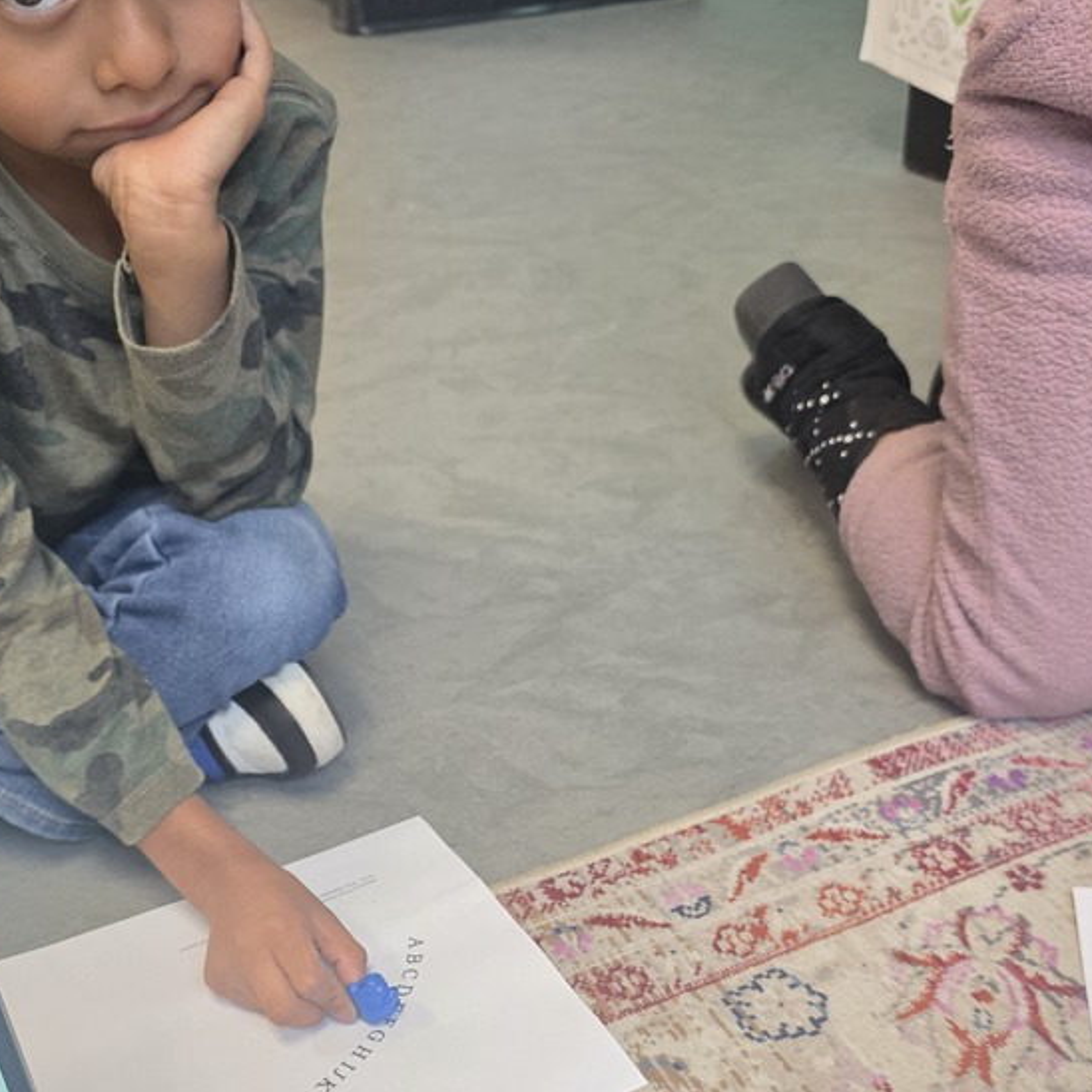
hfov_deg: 43.9
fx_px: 1356
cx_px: 544
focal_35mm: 38
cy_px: 871
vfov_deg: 42.0
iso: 250
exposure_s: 1/120
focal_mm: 6.3
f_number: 1.7
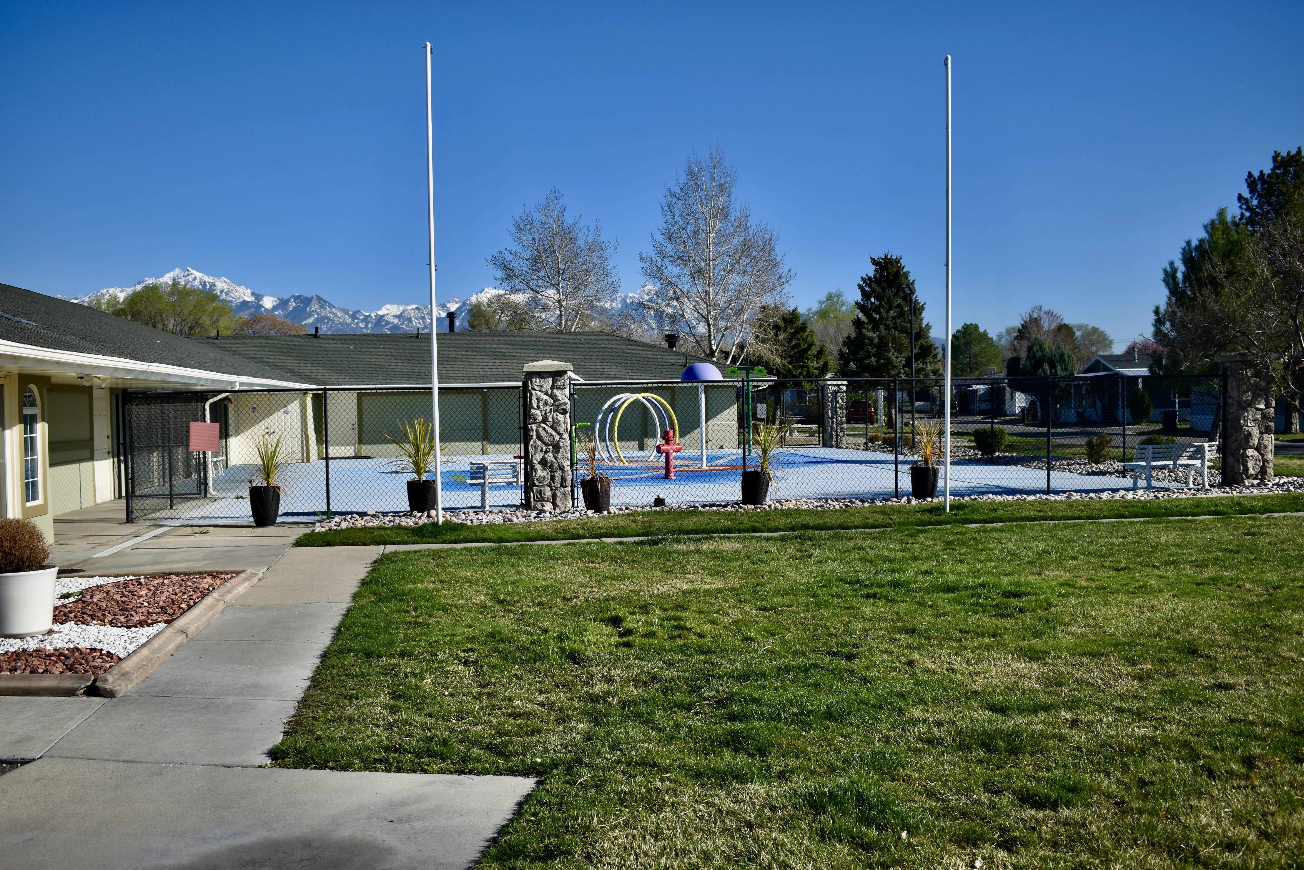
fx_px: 1250
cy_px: 435
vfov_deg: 38.4
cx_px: 652
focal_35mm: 34
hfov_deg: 55.1
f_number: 4.5
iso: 100
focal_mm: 23
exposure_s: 1/800
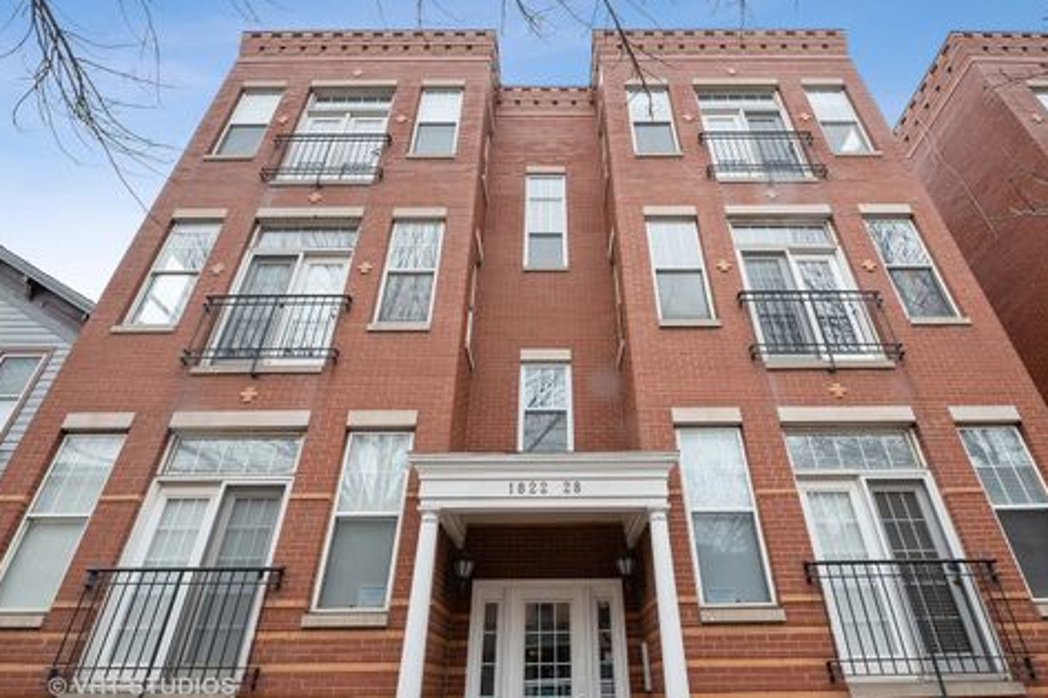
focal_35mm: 18
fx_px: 524
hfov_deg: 90.0
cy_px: 355
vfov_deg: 67.3
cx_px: 543
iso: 200
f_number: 8
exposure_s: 1/50
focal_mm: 17
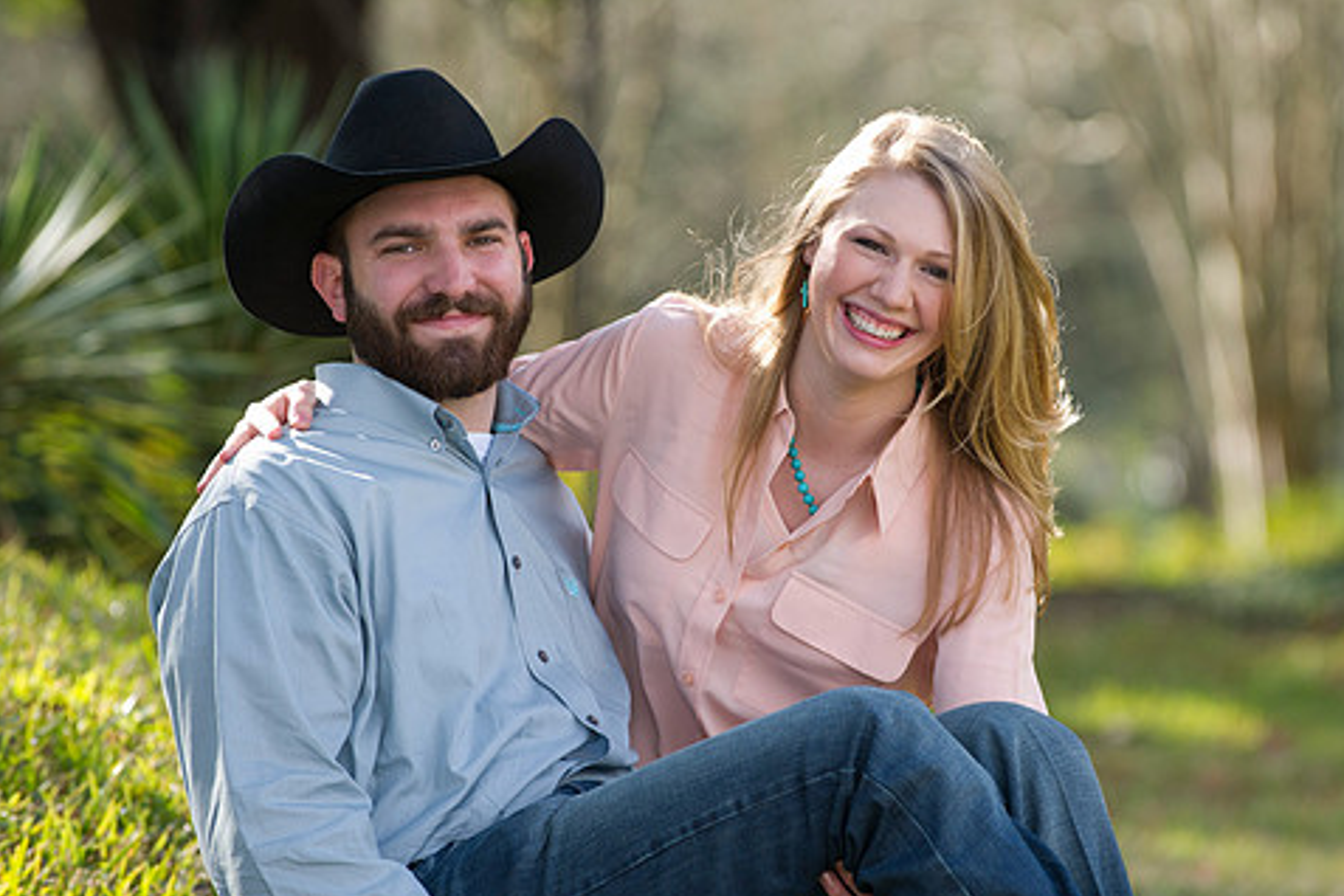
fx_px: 9071
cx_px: 766
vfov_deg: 5.7
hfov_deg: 8.5
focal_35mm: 243
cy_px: 468
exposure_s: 1/250
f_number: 3.5
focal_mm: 200
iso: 250
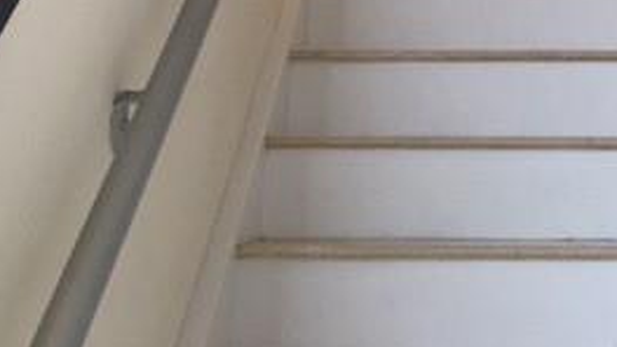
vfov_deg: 13.1
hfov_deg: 27.1
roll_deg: -1.8
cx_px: 469
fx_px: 1260
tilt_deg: +25.9
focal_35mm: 77
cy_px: -394
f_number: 2.2
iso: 32
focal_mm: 4.15
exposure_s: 1/30
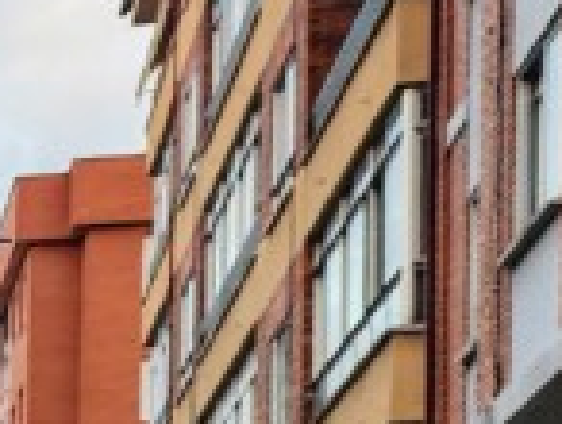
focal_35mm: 157
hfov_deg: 9.8
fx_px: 2553
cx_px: -1086
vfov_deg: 8.8
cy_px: 910
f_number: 1.8
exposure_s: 1/180
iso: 80
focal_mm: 6.4
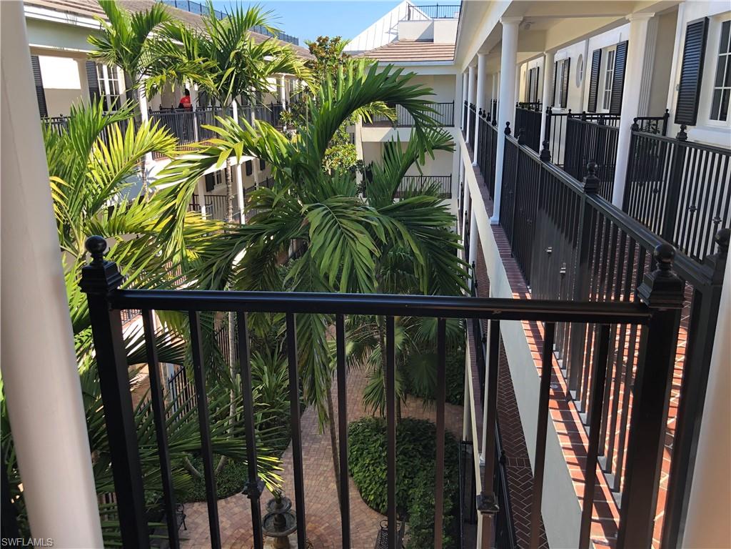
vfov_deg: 49.7
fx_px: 591
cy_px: 274
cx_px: 366
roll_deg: +0.0
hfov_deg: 63.4
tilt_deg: -15.8
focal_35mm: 28
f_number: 1.8
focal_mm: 3.99
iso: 20
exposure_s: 1/305
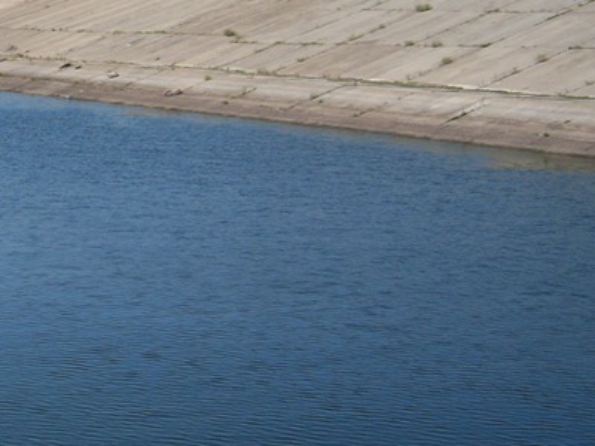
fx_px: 722
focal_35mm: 42
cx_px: 298
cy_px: 223
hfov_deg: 44.8
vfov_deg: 34.3
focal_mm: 8.9
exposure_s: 1/640
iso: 80
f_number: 5.6
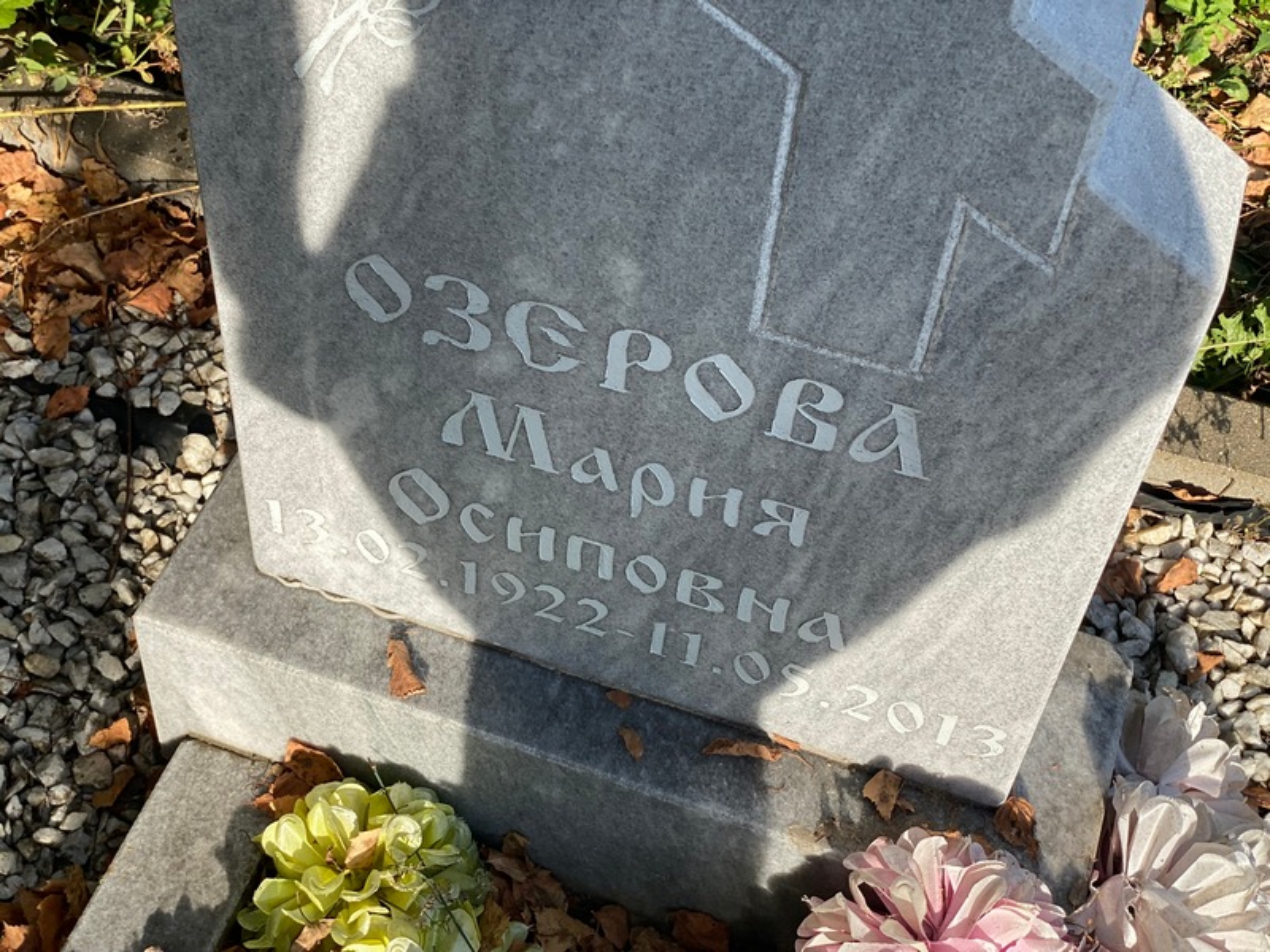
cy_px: 476
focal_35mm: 52
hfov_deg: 36.8
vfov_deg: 28.0
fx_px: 1908
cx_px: 635
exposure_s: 1/786
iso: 20
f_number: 2
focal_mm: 6
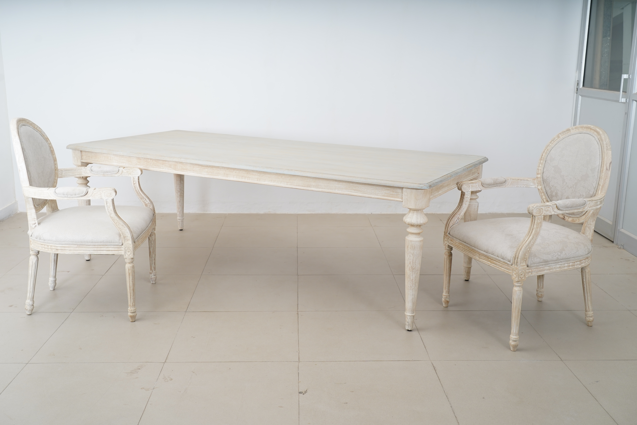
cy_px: 212
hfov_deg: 53.1
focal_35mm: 36
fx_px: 637
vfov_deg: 36.9
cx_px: 318
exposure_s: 1/200
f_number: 7.1
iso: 400
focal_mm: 36
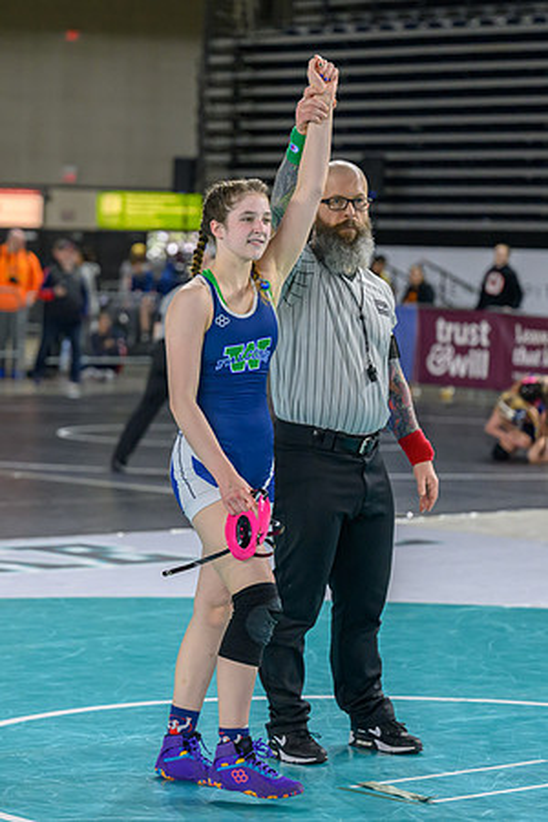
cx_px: 207
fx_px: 3101
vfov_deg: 15.1
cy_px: 403
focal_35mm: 136
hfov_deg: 10.1
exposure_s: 1/800
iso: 2500
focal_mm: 82
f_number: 2.8
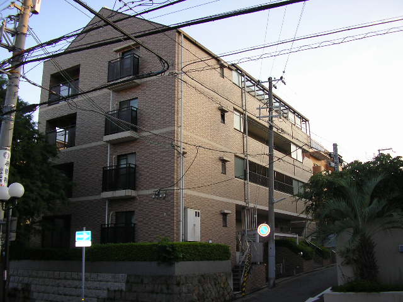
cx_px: 202
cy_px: 151
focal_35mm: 38
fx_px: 442
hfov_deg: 49.0
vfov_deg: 37.7
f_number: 2.9
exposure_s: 1/136
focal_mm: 5.8
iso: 71
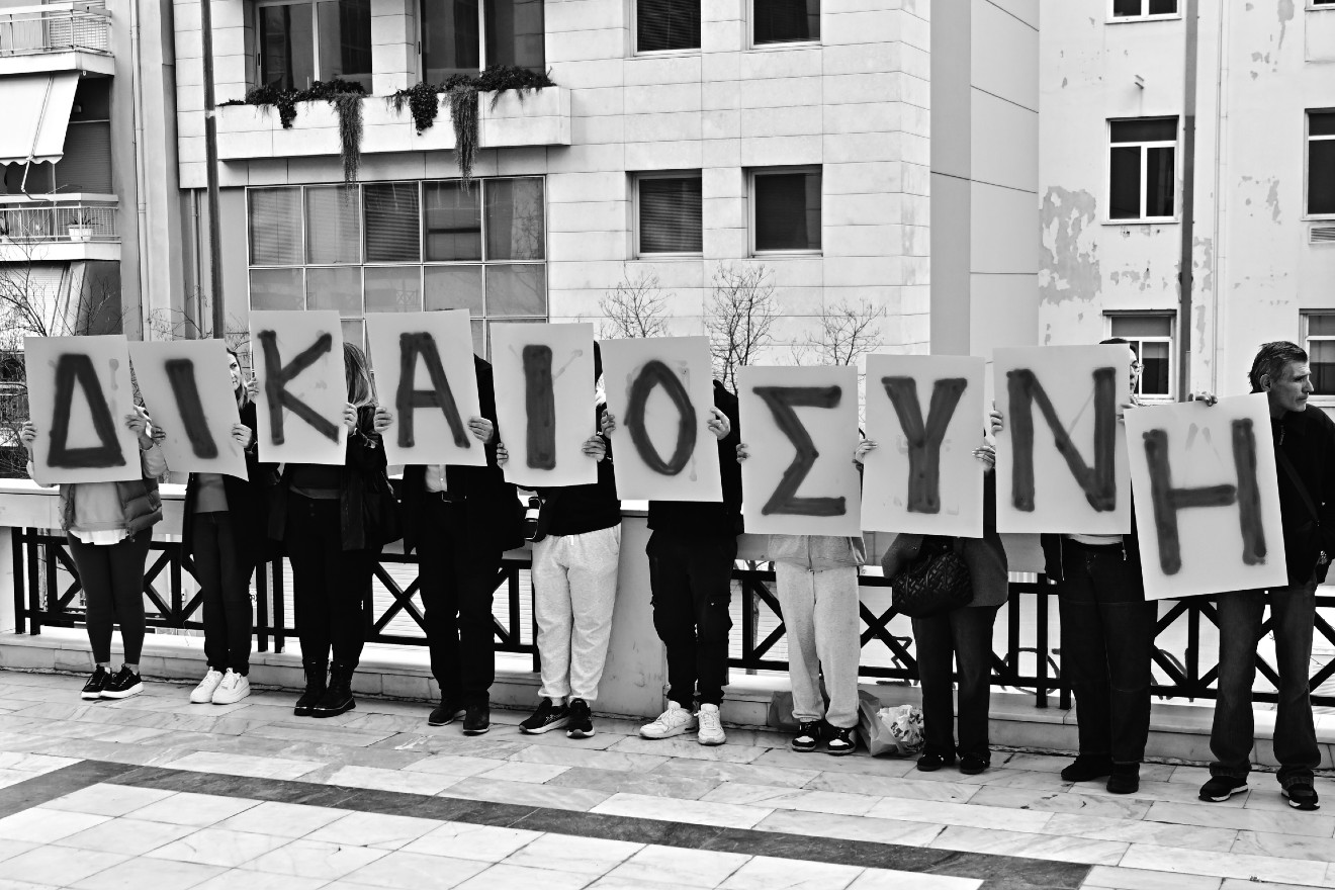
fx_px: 1669
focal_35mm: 45
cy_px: 445
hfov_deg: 43.6
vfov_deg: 29.9
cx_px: 668
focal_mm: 30
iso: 500
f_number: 4
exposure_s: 1/640
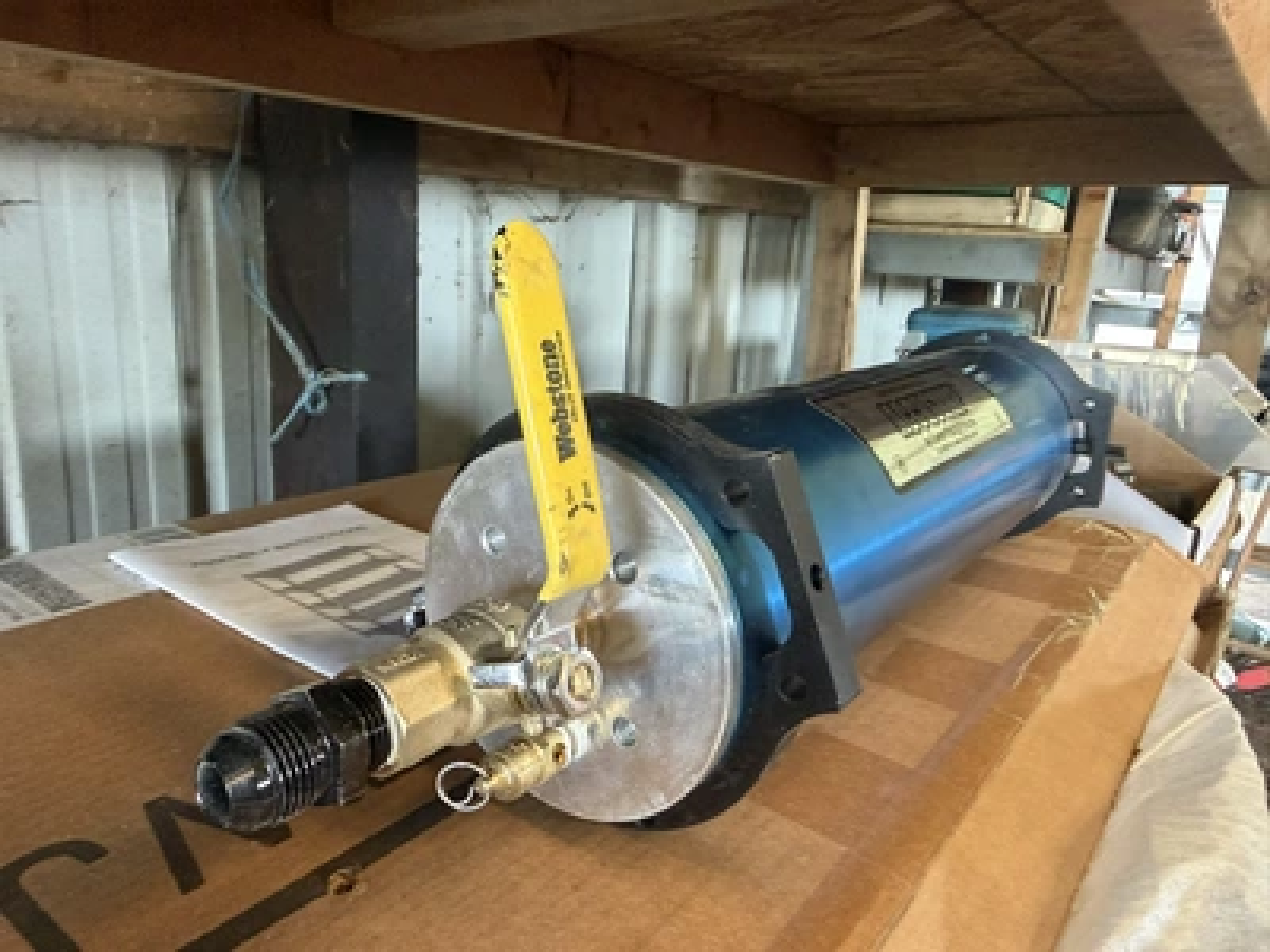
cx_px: 635
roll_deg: -2.6
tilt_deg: -16.0
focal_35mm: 24
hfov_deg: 71.6
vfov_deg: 56.8
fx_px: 881
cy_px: 476
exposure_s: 1/60
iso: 500
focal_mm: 2.22
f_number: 2.2
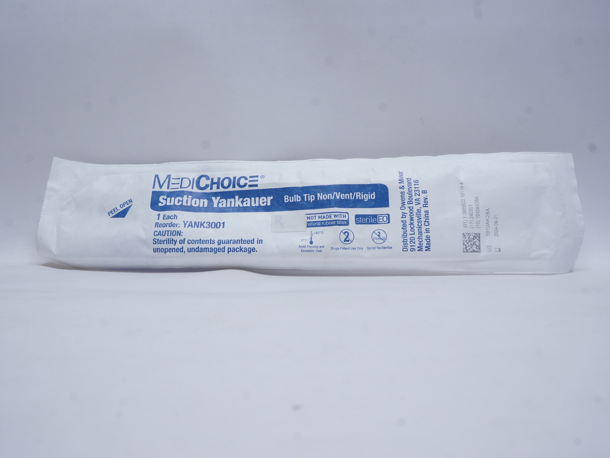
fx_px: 529
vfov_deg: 46.8
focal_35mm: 30
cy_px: 224
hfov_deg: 60.0
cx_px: 307
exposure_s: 1/13
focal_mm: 18
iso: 400
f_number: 13
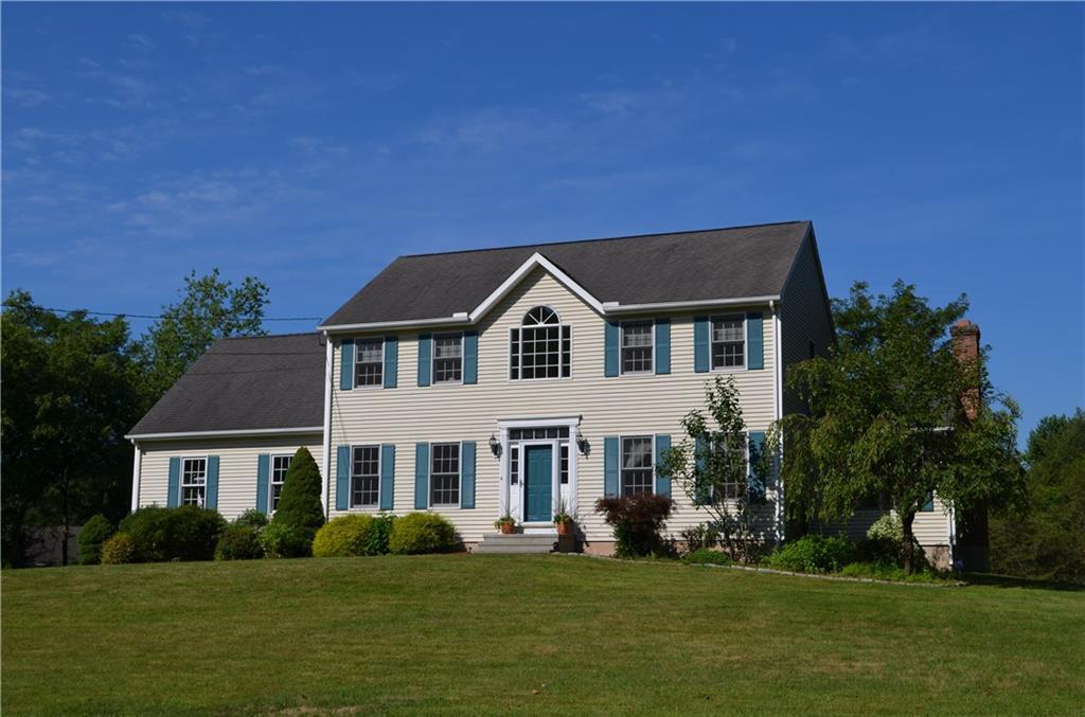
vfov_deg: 29.7
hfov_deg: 43.7
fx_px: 1353
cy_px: 358
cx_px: 542
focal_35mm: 45
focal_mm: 30
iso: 100
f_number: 9
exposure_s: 1/320
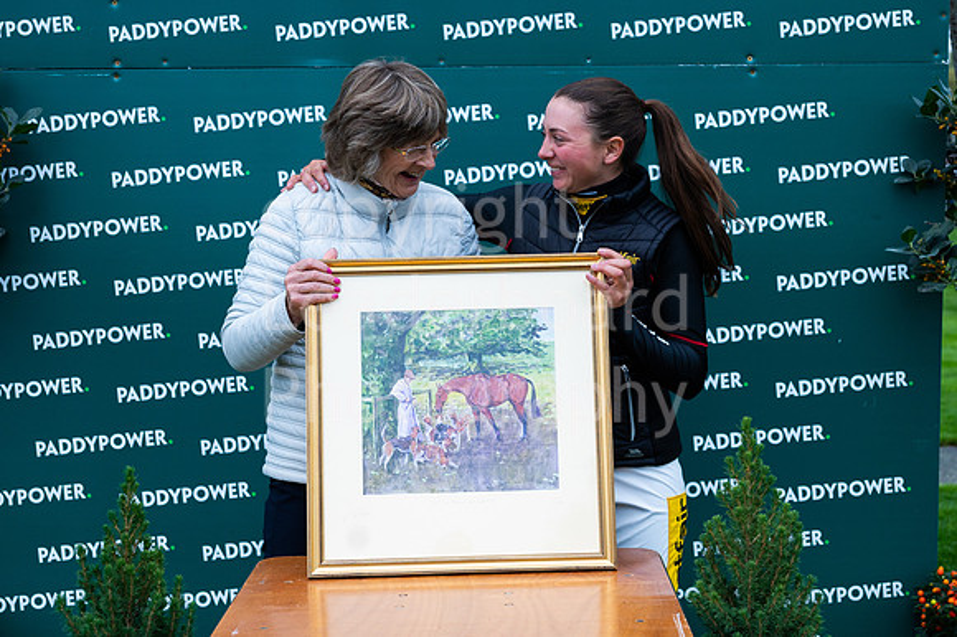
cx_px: 494
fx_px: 1569
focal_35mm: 59
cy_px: 286
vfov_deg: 22.9
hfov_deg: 33.9
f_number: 4
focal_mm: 46
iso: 500
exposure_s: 1/2500
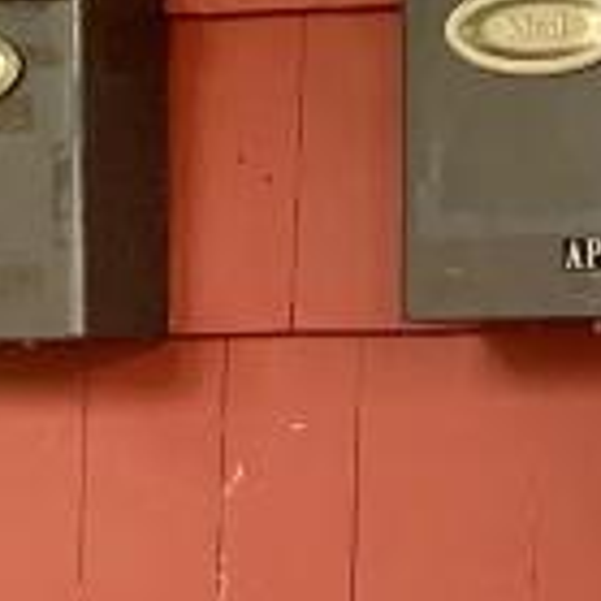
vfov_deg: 14.6
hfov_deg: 11.7
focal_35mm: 119
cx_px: 1483
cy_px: 398
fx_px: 2337
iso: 50
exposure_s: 1/121
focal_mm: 4.25
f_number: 1.8
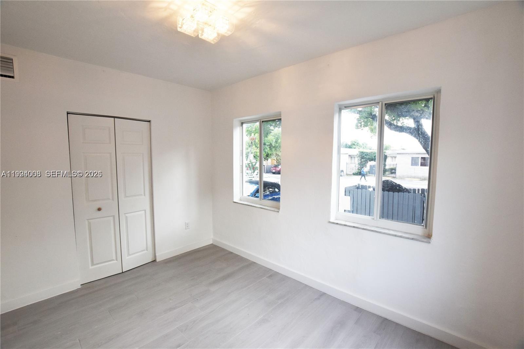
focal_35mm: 15
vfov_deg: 77.3
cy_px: 174
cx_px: 262
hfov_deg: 100.4
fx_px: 218
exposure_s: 1/125
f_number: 5.6
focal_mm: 10
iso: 400
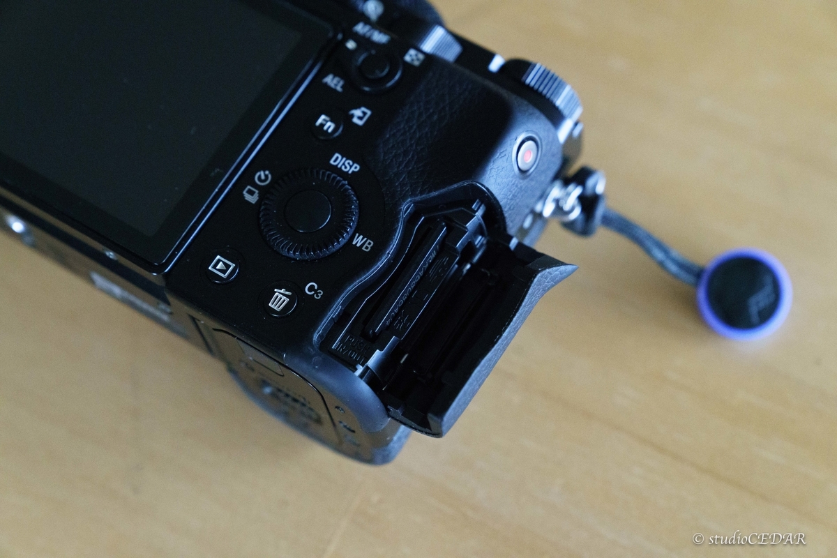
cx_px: 418
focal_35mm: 70
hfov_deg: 28.8
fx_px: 1627
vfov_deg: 19.5
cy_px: 279
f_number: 5.6
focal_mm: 70
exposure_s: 1/80
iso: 12800
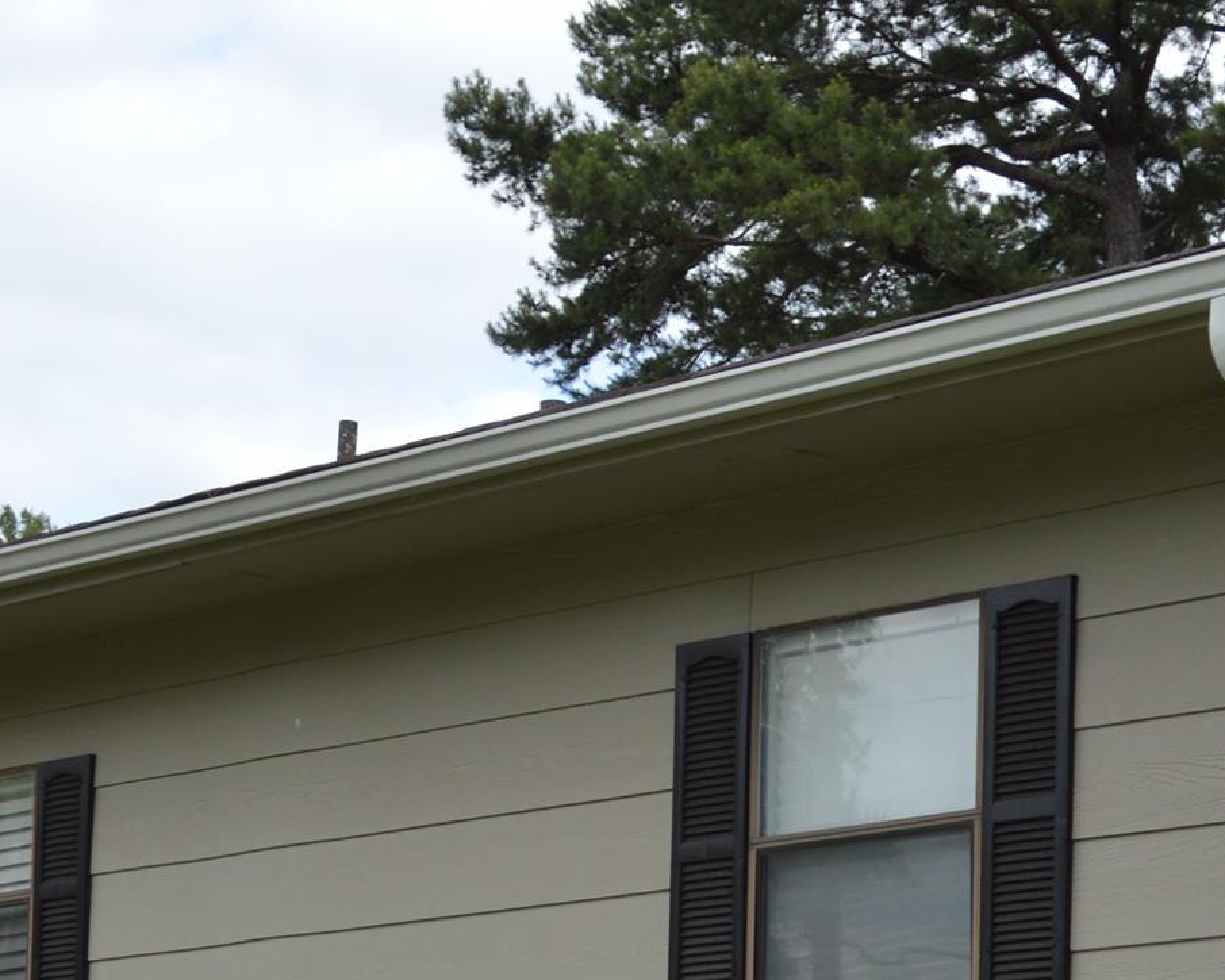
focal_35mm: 124
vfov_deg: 12.2
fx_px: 4496
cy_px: 1110
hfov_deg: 15.5
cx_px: 661
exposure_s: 1/200
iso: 100
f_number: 6.3
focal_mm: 26
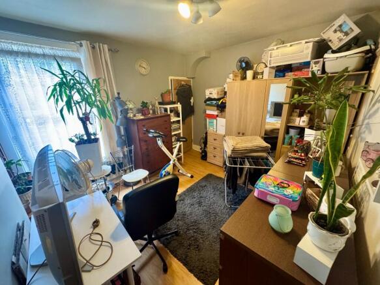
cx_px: 190
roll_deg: +1.5
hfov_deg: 102.1
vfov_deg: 85.7
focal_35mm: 14
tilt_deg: -18.6
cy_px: 142
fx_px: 154
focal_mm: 2.22
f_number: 2.2
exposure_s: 1/50
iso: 640
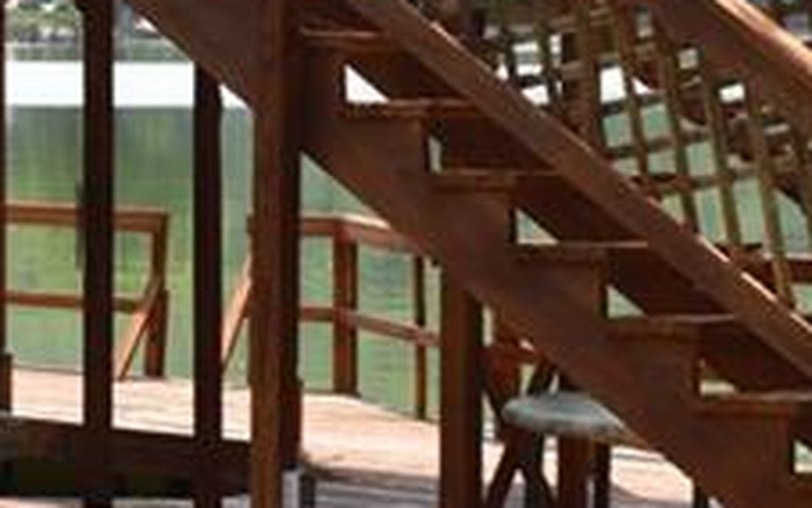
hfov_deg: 11.8
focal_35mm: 172
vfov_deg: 7.6
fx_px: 3814
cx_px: -211
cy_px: 136
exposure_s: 1/200
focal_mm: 25
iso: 100
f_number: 8
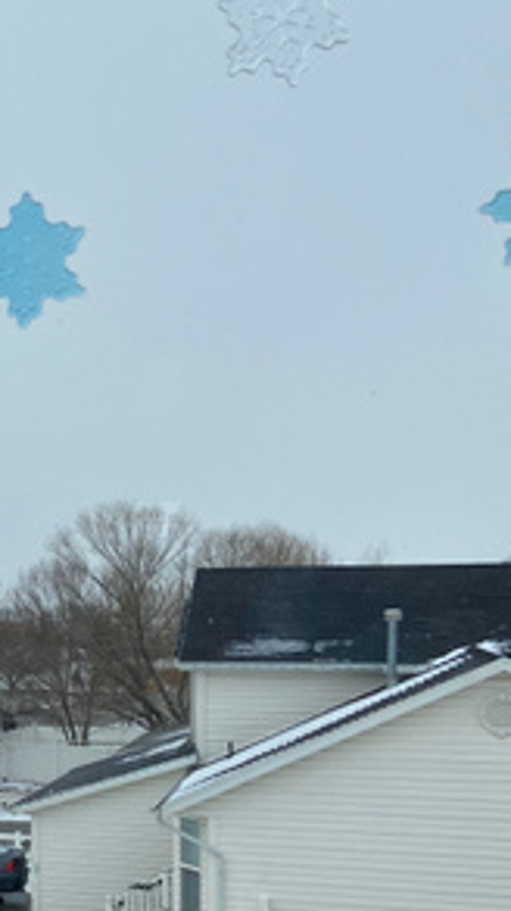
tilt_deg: -2.7
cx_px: -218
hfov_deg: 17.7
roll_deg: +0.2
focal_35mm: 62
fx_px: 1495
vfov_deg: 33.3
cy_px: 661
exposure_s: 1/920
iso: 32
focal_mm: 4.25
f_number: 1.8
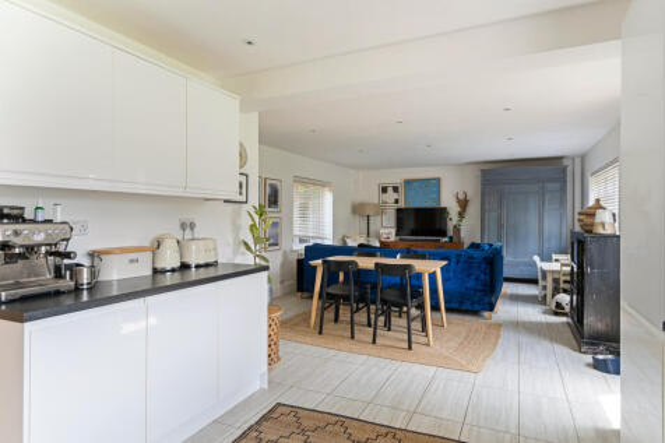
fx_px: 351
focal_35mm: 19
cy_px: 222
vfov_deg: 64.5
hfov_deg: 86.9
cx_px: 332
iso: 320
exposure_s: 1/6
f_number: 9
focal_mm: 19
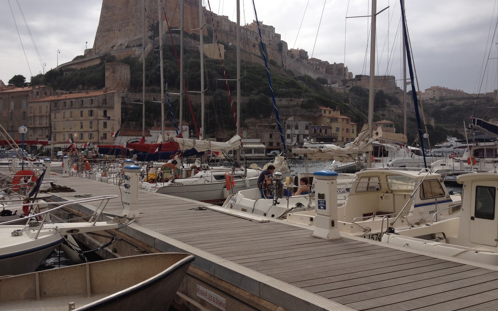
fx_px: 516
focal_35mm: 38
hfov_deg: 51.5
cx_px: 245
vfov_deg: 33.6
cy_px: 148
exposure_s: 1/3690
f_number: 2.4
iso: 64
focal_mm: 4.28
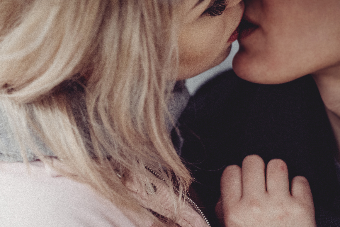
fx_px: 1322
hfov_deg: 14.6
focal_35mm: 140
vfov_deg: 9.8
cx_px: 119
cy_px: 87
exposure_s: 1/180
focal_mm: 56
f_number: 2
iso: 1000
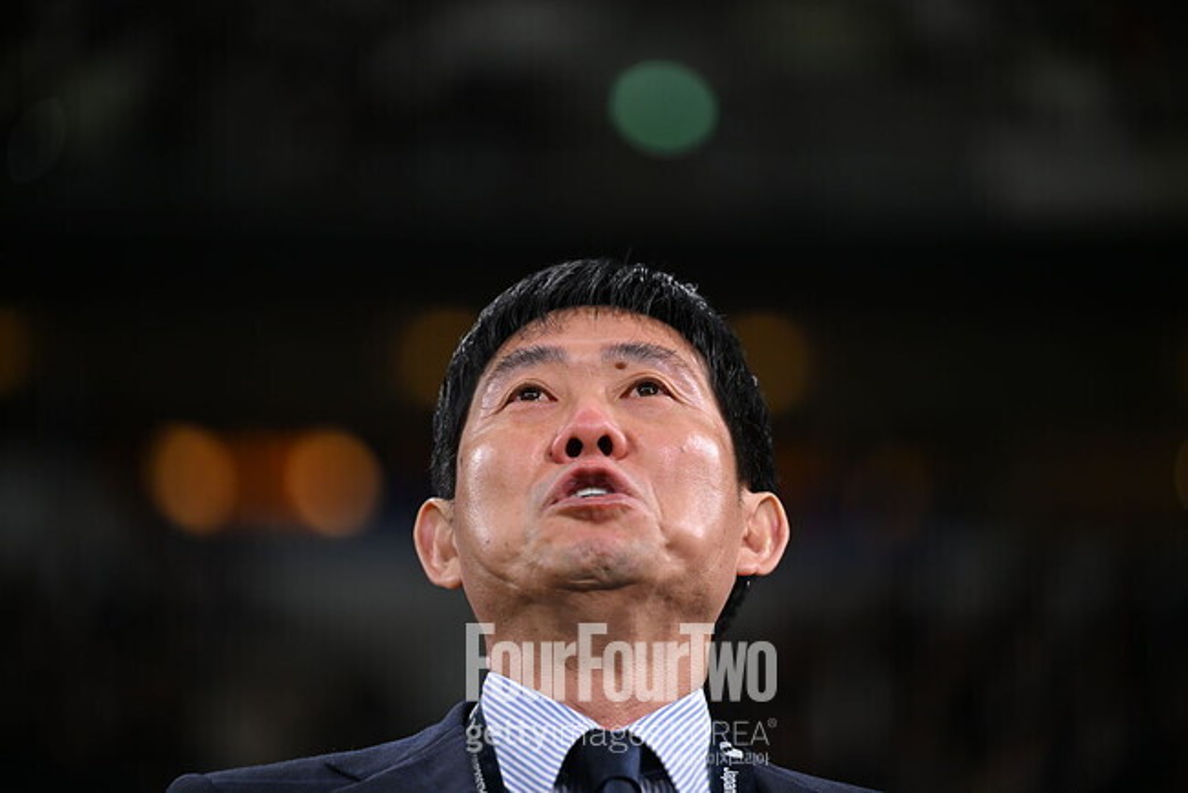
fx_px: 5777
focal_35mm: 175
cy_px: 396
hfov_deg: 11.7
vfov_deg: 7.9
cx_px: 594
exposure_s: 1/640
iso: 800
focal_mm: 175
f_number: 2.8
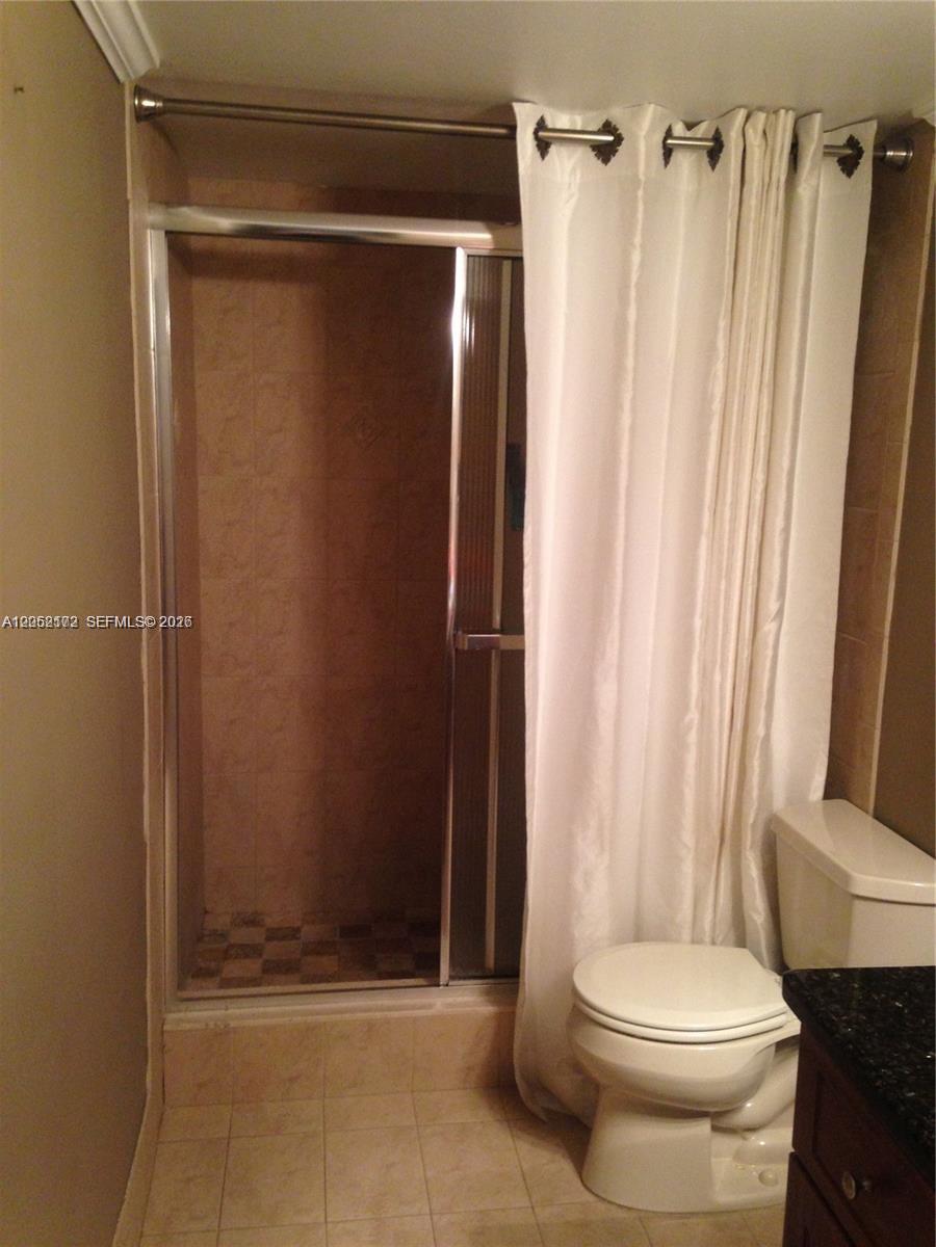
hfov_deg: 42.9
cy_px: 624
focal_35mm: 33
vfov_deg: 55.4
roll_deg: -2.0
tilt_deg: -9.6
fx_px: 1190
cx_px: 468
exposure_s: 1/20
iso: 200
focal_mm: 4.12
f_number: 2.4
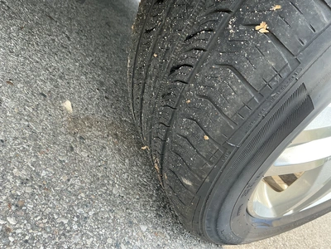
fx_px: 268
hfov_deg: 63.4
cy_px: 124
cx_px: 166
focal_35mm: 28
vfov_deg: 49.7
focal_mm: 3
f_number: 1.8
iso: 25
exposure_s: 1/215
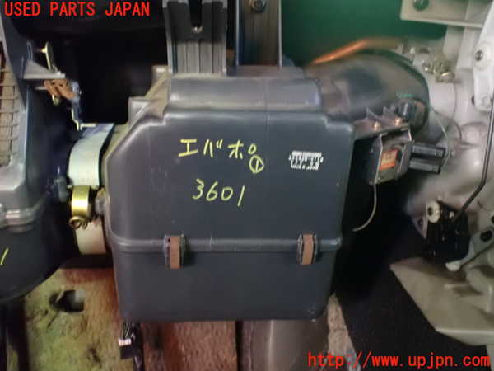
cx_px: 247
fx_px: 428
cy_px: 186
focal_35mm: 30
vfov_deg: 46.8
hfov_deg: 60.0
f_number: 2.3
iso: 1600
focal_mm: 5.4
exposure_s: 1/25
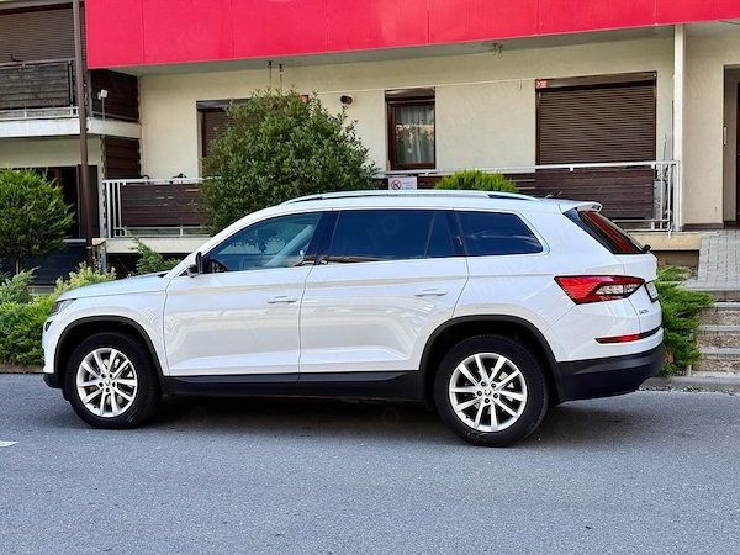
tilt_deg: -2.5
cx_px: 370
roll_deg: +0.8
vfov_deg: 30.3
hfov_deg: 39.7
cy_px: 278
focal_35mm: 48
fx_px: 1026
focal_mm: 6.76
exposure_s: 1/895
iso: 64
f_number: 1.78
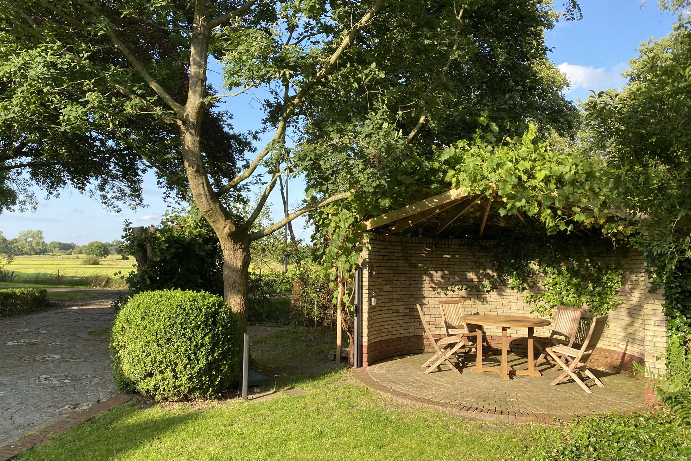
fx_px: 537
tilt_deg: +4.8
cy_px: 216
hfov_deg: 65.5
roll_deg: -1.5
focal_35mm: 28
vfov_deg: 46.4
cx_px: 335
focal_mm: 4.25
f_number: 1.8
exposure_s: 1/654
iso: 32
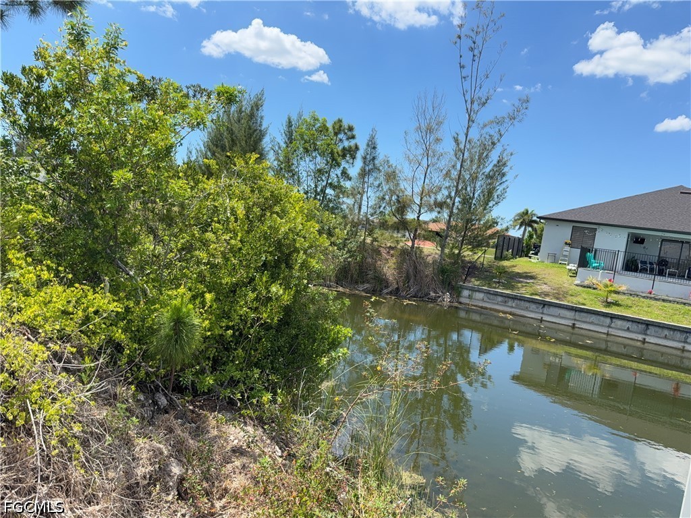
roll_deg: -7.7
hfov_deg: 71.6
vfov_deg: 56.8
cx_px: 346
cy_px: 259
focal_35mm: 24
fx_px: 479
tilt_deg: -4.7
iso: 100
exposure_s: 1/4405
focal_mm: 6.76
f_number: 1.78
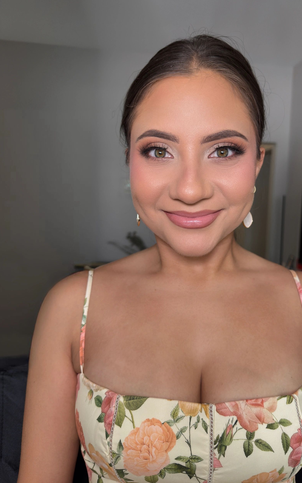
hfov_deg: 47.3
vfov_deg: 70.4
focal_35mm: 26
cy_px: 236
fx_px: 342
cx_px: 184
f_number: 1.78
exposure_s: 1/60
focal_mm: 6.76
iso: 200
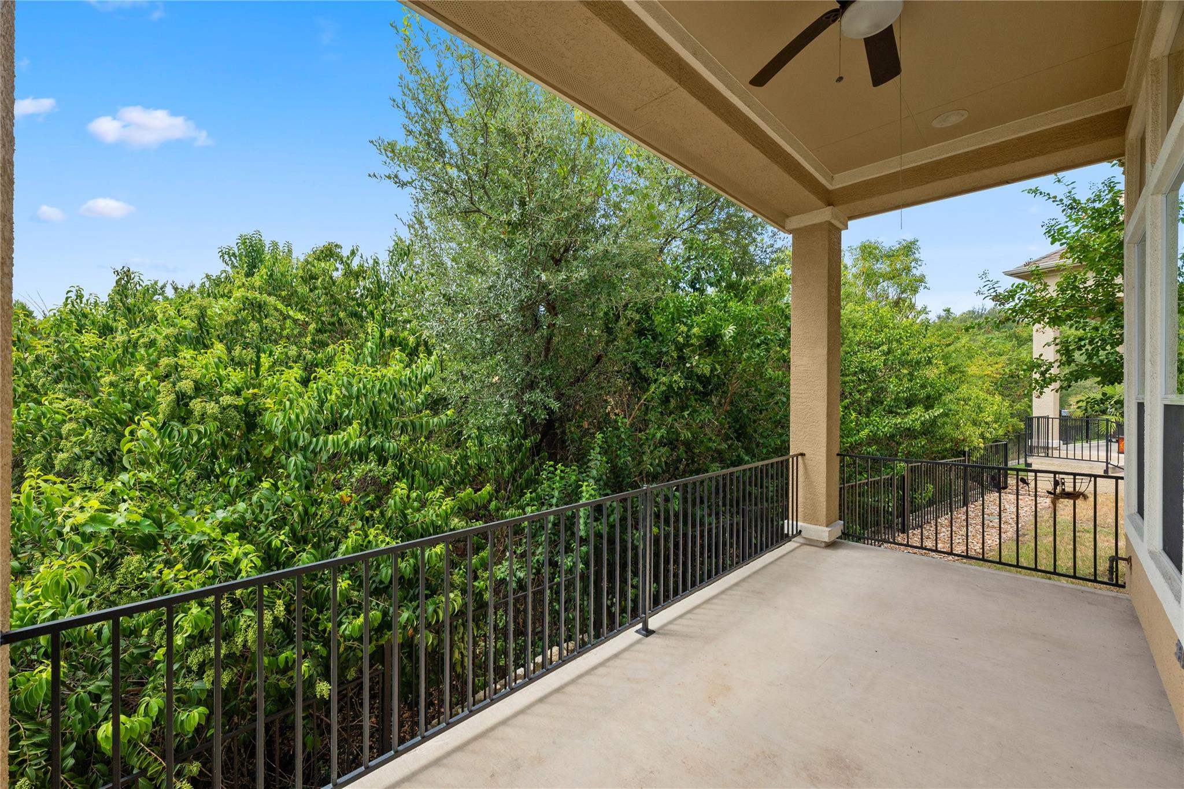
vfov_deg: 81.2
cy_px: 394
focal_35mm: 14
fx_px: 460
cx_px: 592
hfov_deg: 104.3
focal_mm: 14
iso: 250
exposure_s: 1/200
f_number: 8
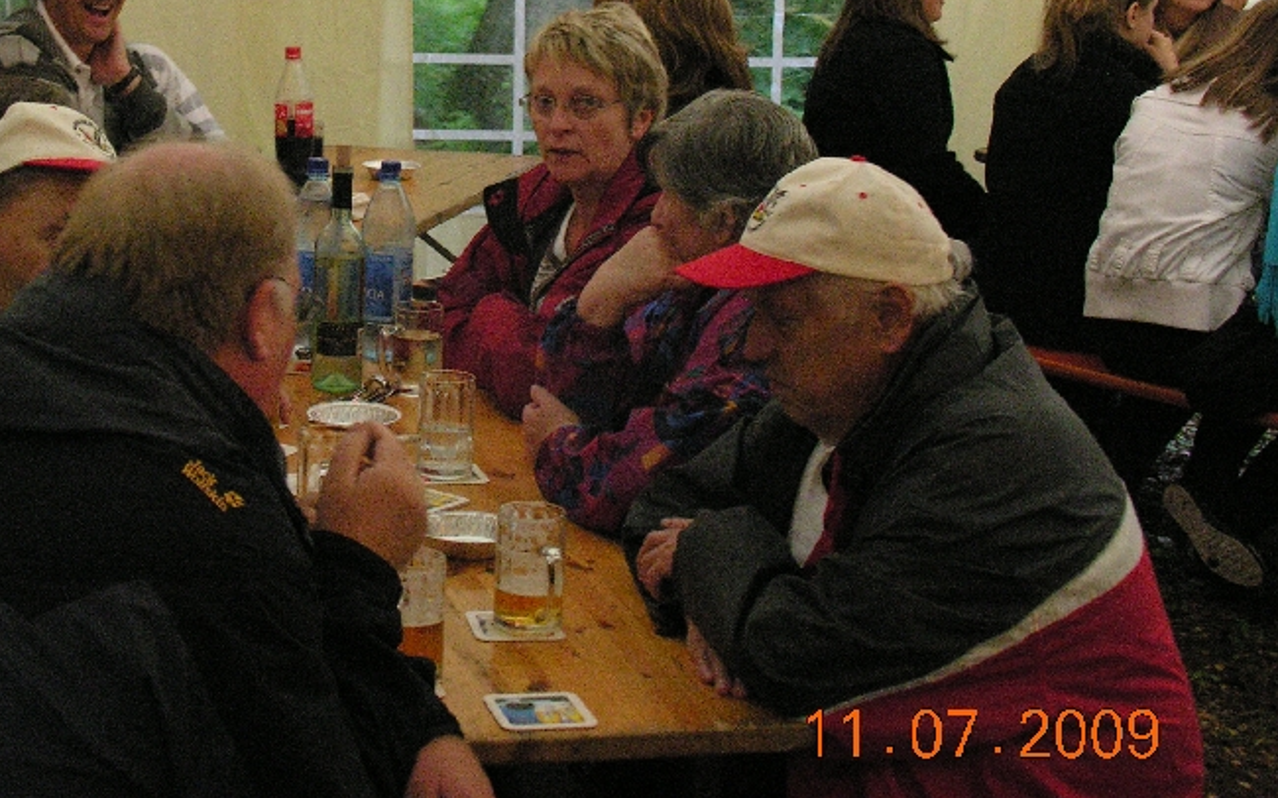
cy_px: 151
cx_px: 315
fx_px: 2612
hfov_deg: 27.1
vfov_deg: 17.2
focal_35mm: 75
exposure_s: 1/30
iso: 400
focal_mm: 11.8
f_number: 3
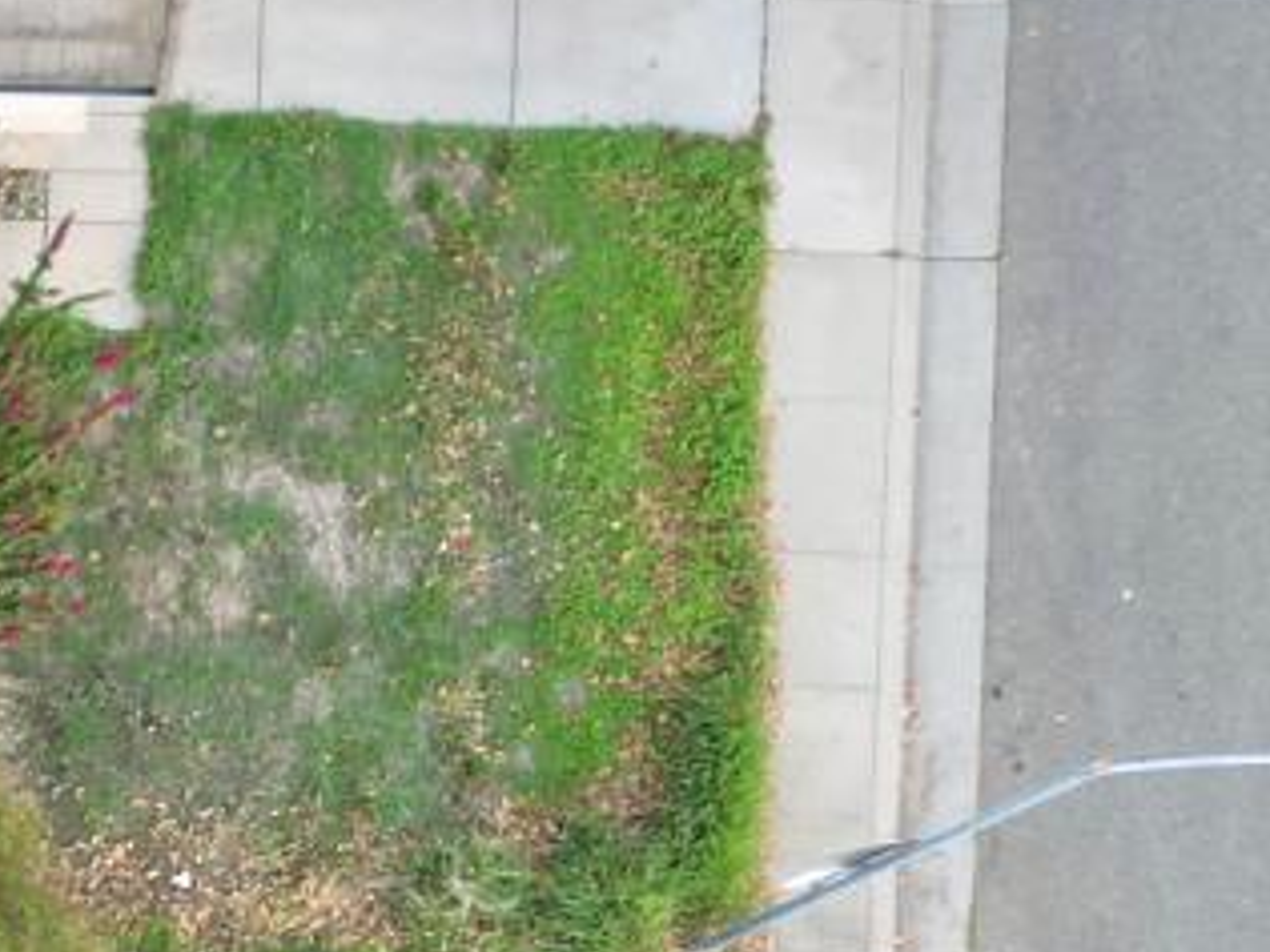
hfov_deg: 14.0
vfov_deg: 11.9
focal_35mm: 114
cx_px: -1403
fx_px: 4182
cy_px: 1781
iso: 110
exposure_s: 1/240
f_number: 1.7
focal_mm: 6.72
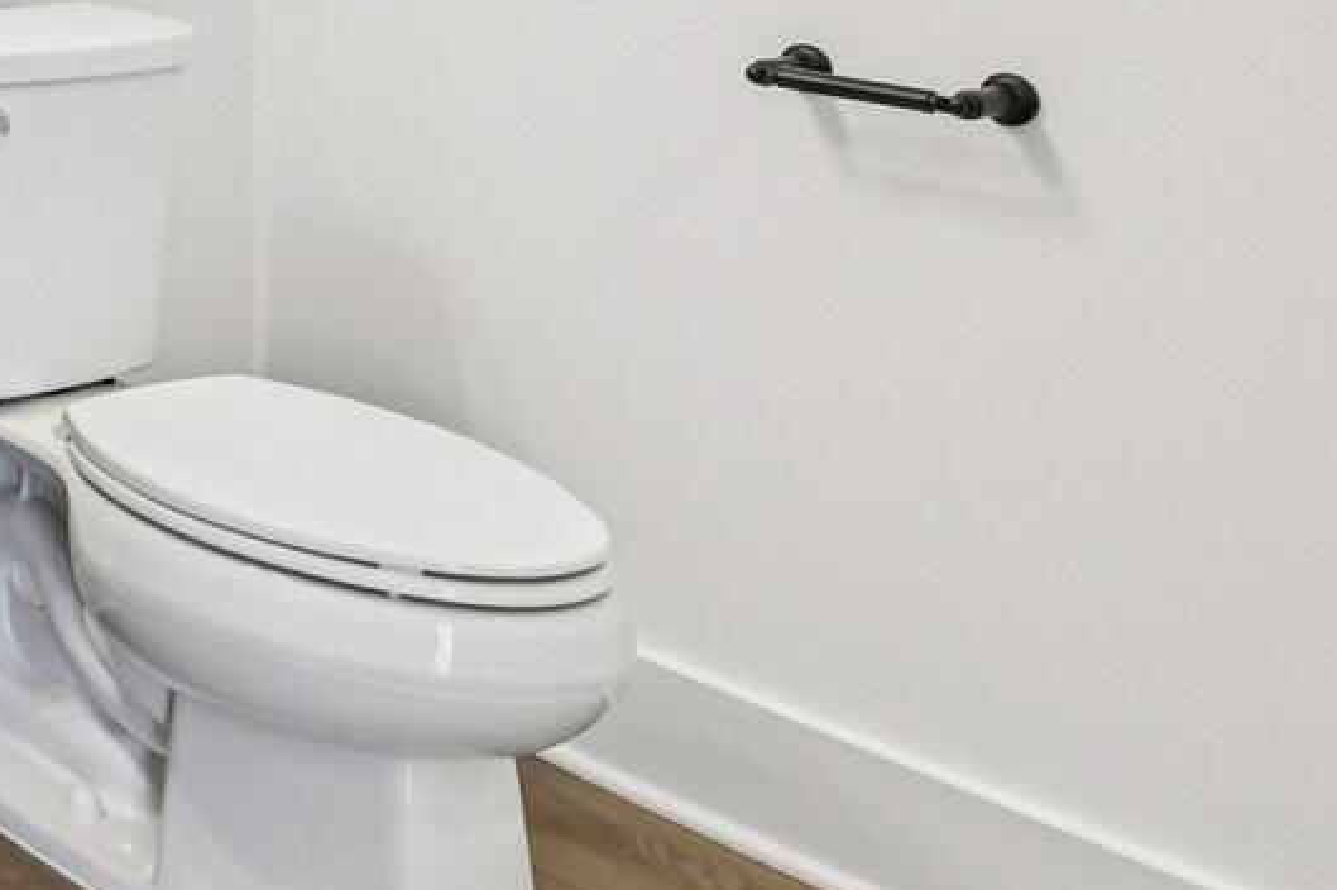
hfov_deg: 25.3
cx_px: -617
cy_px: -322
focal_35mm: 62
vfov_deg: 19.8
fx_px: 2301
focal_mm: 16
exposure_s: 1/15
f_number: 8
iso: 320
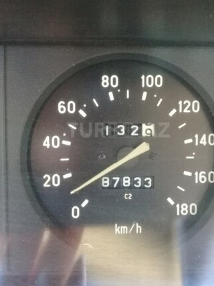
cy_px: 130
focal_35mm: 36
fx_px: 297
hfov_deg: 39.6
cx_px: 118
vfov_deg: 51.3
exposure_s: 1/17
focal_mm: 3.3
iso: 500
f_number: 2.2
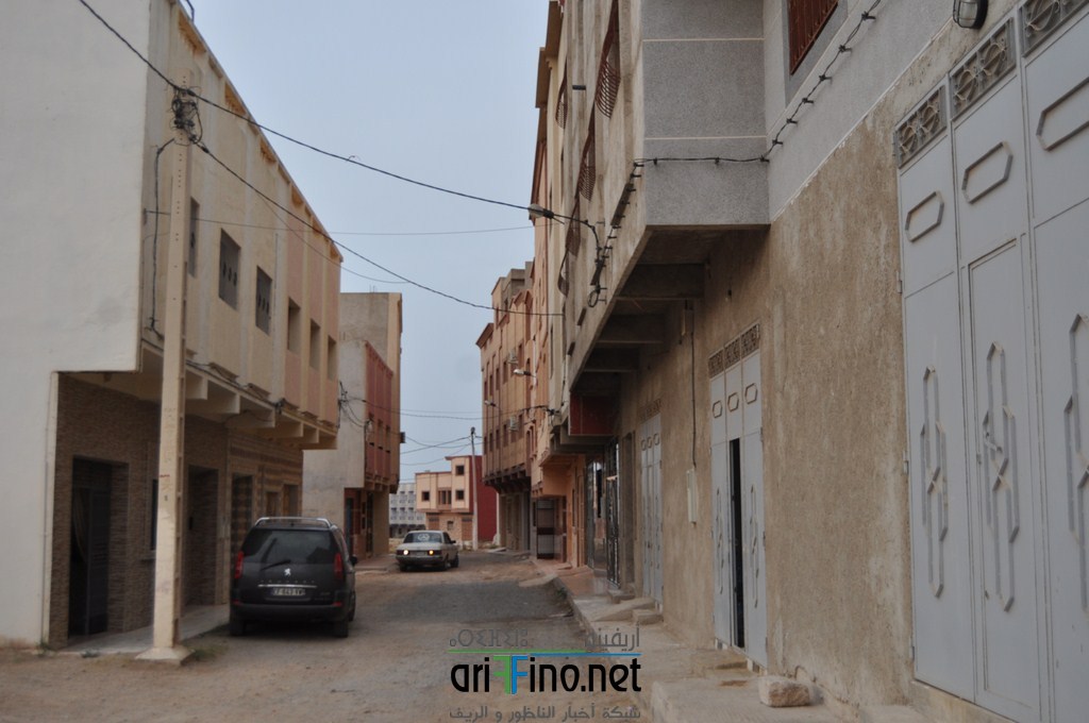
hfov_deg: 49.6
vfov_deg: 34.1
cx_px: 544
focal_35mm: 39
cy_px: 362
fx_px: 1178
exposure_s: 1/100
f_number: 5
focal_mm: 26
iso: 400
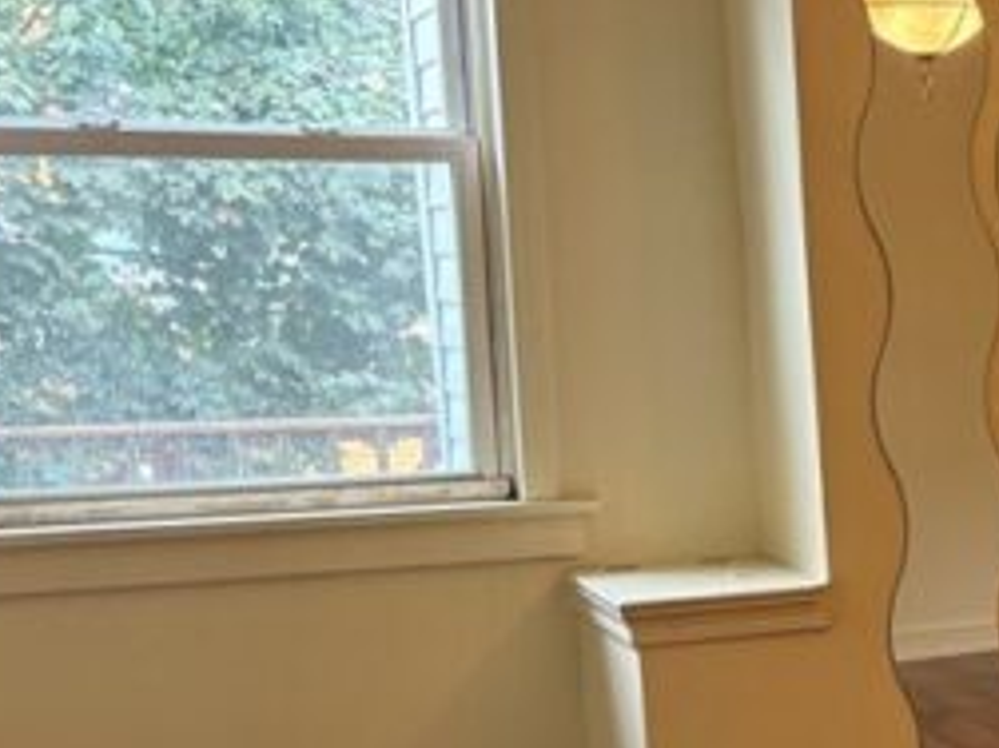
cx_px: 1405
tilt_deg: -8.9
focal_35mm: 83
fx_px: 2394
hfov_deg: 20.8
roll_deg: +0.6
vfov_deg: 17.6
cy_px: 613
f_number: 1.6
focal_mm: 5.96
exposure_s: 1/60
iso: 125
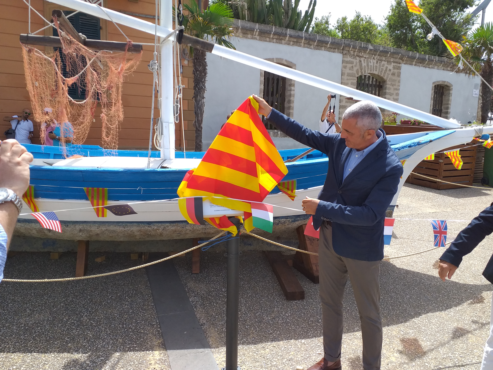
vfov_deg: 51.4
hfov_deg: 65.3
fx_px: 385
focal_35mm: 27
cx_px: 246
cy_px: 185
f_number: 1.9
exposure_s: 1/766
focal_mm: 3.6
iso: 40
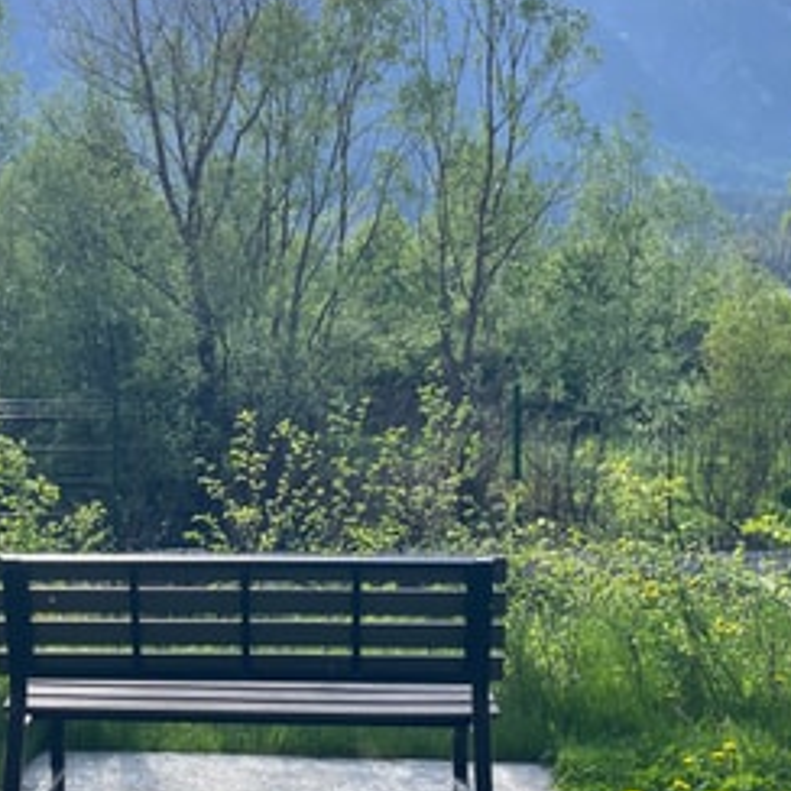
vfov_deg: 36.1
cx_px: 250
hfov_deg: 35.6
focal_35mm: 47
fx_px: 1215
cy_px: 407
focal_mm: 4.2
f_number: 1.6
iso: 32
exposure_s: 1/842
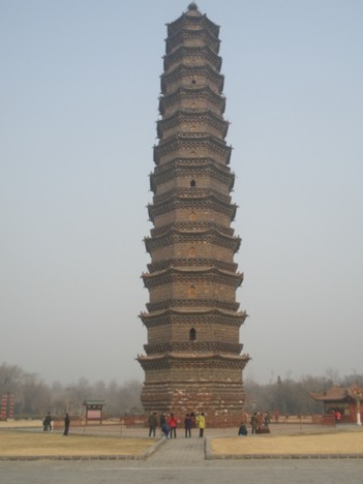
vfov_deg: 50.1
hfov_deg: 38.7
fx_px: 517
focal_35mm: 37
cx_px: 182
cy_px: 242
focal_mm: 6.6
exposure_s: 1/80
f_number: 10
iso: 64
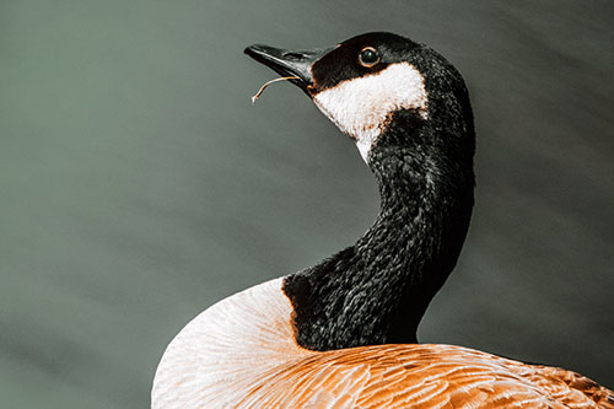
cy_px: 204
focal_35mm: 1200
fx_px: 20459
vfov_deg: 1.1
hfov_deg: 1.7
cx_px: 307
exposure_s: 1/3200
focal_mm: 1200
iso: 1600
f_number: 13
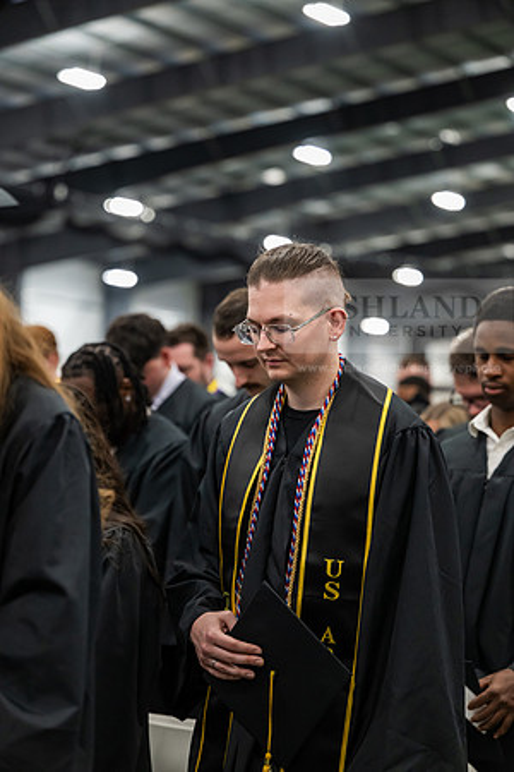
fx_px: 1842
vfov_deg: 23.6
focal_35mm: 86
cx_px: 257
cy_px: 386
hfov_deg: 15.9
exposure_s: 1/200
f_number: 3.2
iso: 2500
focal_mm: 86
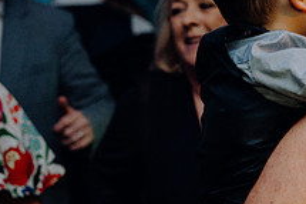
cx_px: 336
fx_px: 1605
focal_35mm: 189
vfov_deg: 7.3
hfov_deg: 10.8
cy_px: 62
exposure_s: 1/160
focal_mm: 70
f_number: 3.5
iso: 2500
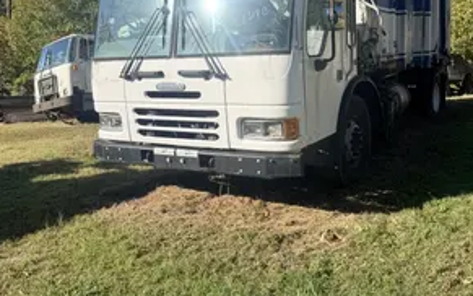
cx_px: 281
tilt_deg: -3.6
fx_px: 451
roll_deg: +2.0
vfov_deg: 36.2
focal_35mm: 35
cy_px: 119
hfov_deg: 55.0
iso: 80
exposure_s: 1/3425
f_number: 1.78
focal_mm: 6.76
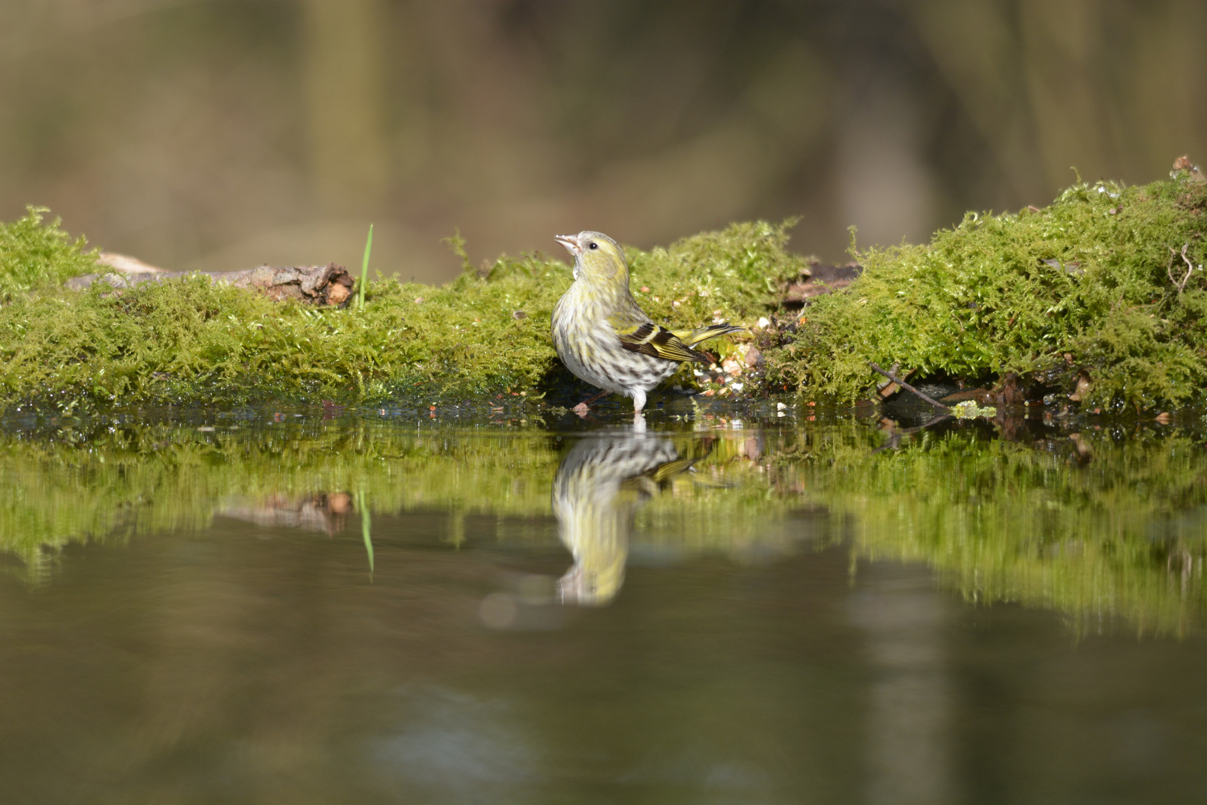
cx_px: 604
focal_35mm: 360
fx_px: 12068
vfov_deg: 3.8
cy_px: 402
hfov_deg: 5.7
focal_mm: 240
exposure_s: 1/500
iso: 250
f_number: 5.6
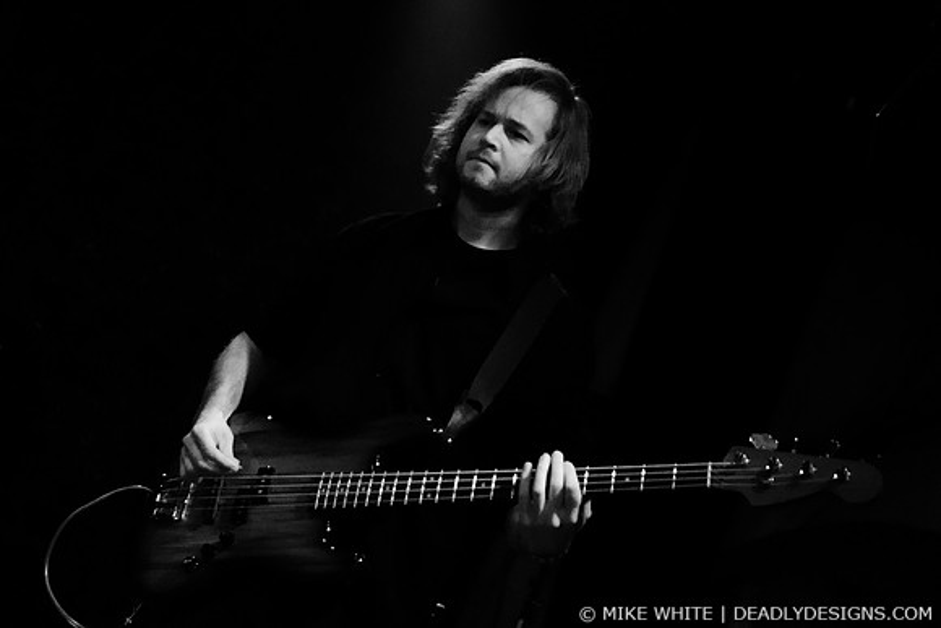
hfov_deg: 43.6
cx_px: 470
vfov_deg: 29.9
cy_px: 314
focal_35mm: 45
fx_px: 1176
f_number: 1.8
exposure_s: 1/125
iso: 2000
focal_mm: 30
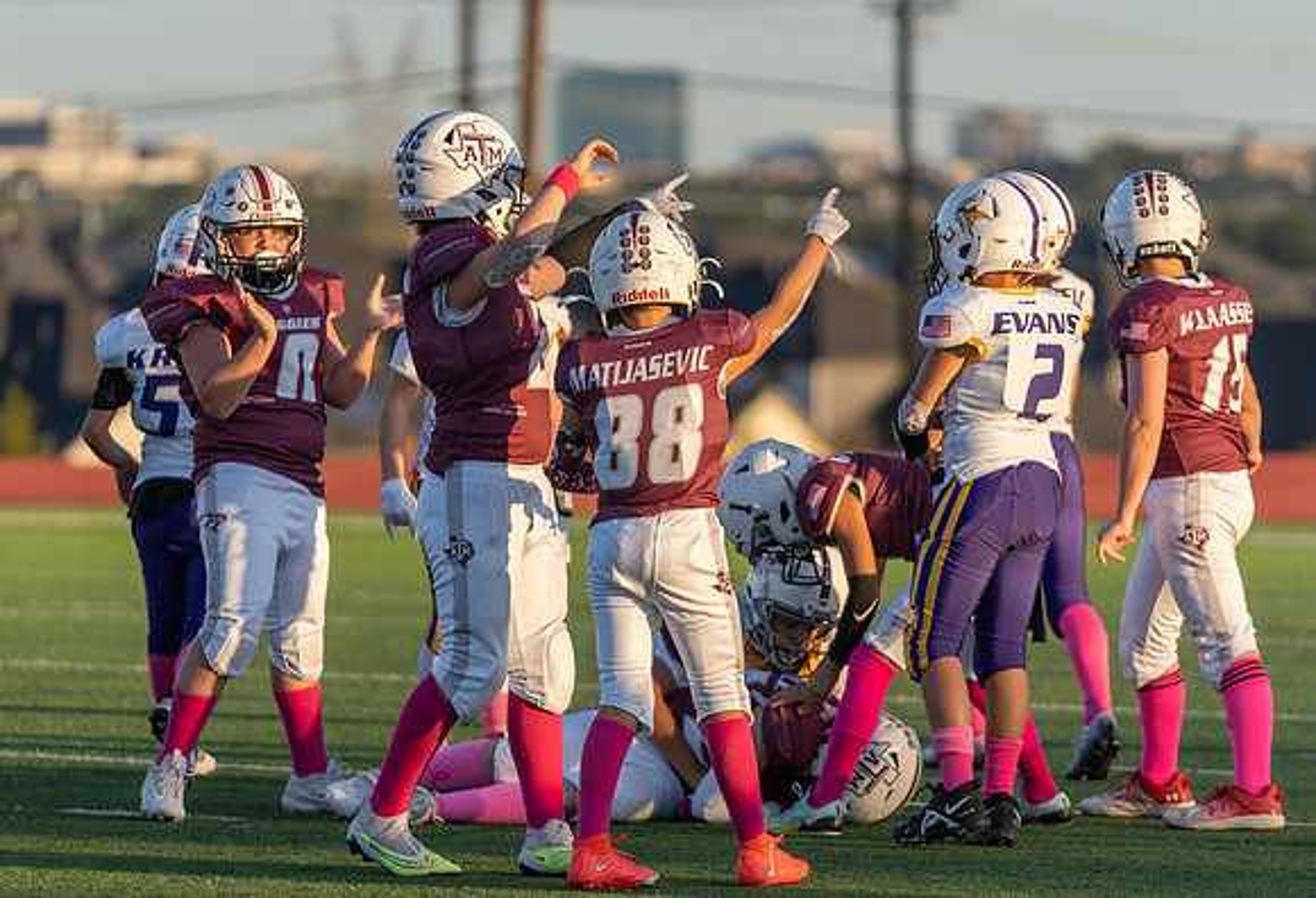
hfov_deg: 6.7
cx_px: 520
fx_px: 11169
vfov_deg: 4.6
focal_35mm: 303
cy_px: 506
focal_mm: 200
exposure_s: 1/1600
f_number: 2.8
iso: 250
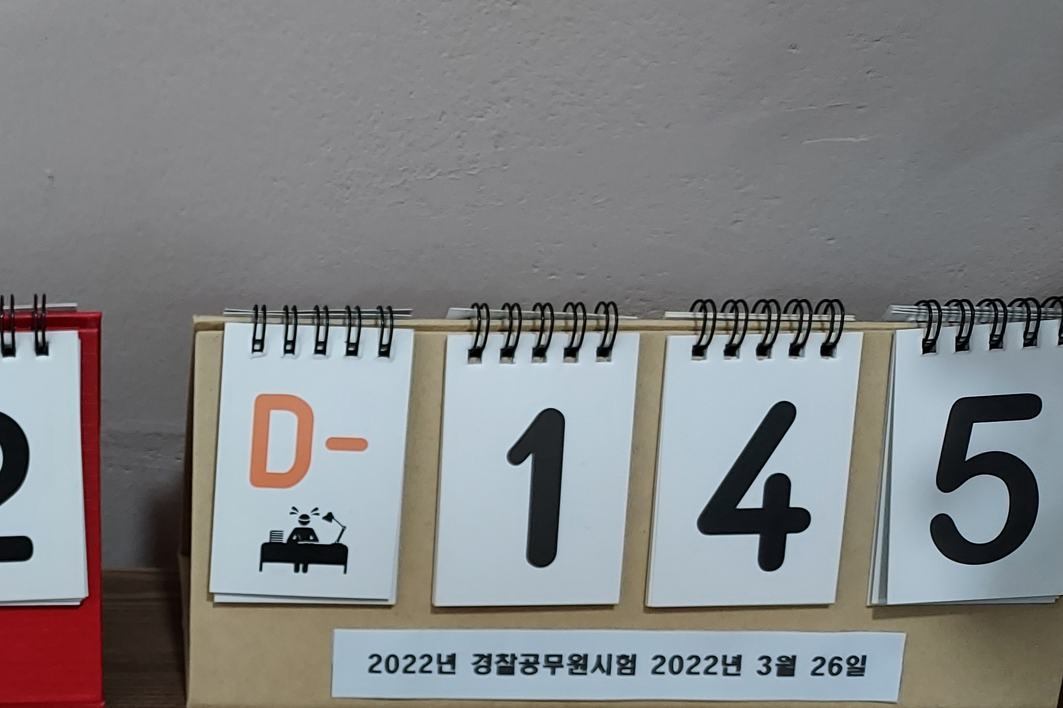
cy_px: 645
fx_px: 1447
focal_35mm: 49
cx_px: 79
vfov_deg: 26.5
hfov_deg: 37.3
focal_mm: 4.6
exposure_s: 1/60
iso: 320
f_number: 1.8
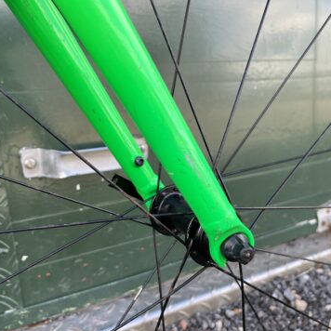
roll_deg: +4.7
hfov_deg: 52.5
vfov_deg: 52.5
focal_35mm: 31
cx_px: 153
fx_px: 335
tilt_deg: -11.8
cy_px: 166
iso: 40
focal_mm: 5.1
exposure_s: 1/251
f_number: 1.6
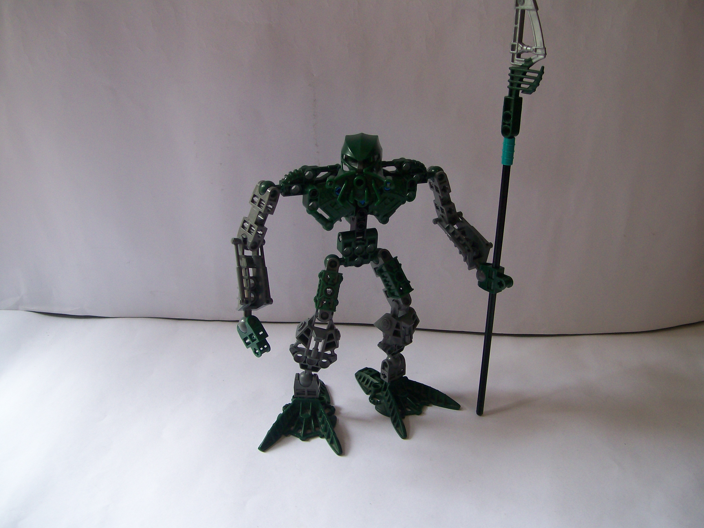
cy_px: 264
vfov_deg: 39.7
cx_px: 352
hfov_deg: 51.4
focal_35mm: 36
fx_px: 732
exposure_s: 1/86.1
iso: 80
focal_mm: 6
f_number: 2.7
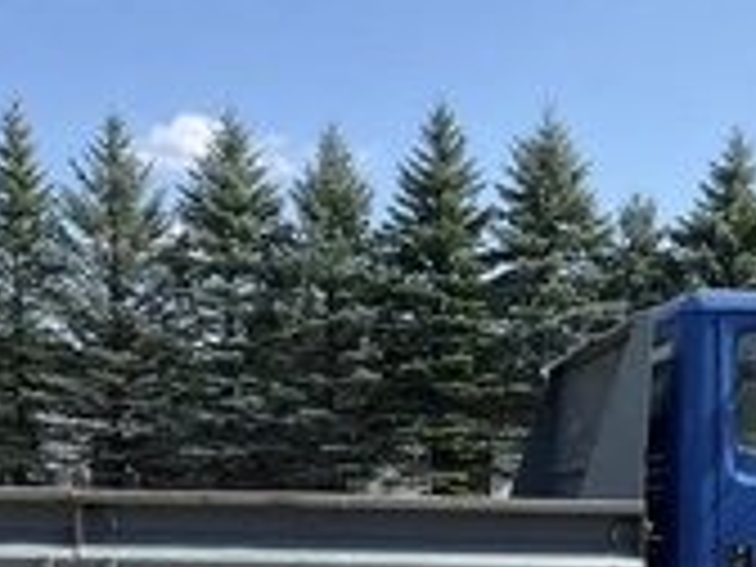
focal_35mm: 69
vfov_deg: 20.6
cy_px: 580
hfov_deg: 28.2
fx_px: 1507
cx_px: 387
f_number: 1.8
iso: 25
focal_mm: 3
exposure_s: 1/1451
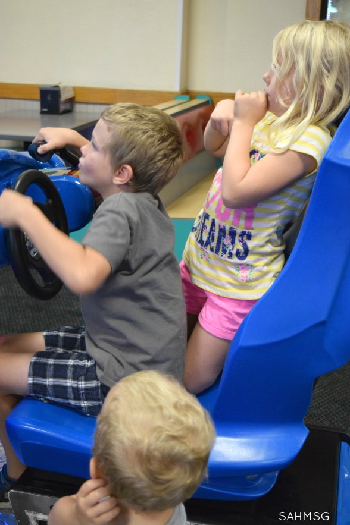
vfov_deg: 38.2
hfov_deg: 26.0
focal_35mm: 52
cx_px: 177
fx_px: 759
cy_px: 258
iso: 2200
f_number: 4.5
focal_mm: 34
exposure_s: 1/60
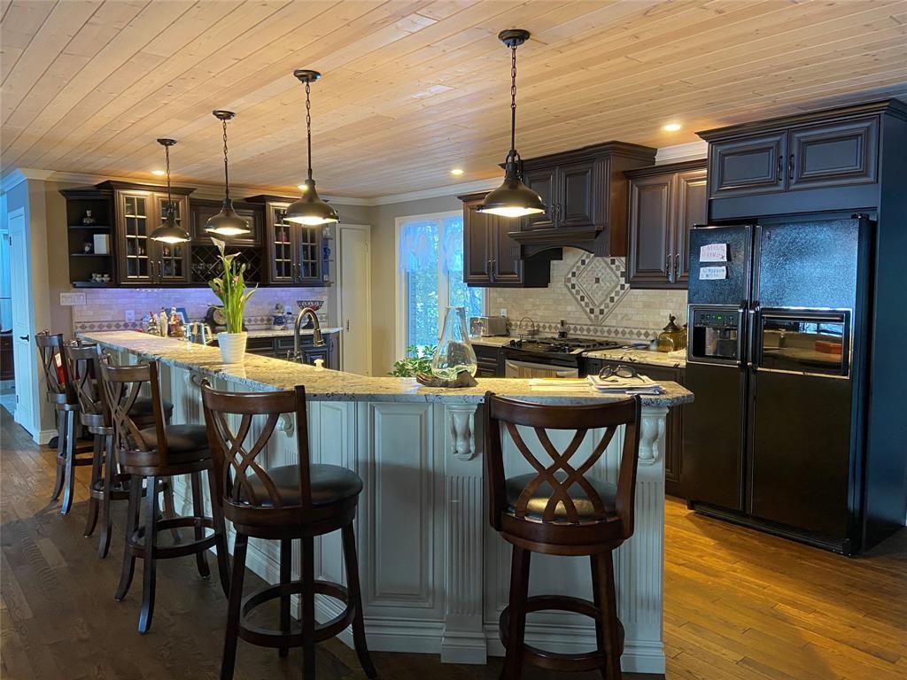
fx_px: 681
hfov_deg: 67.3
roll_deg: +0.3
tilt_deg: -4.8
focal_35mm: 26
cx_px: 454
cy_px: 340
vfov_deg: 53.1
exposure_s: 1/40
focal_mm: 4.25
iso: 400
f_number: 1.8
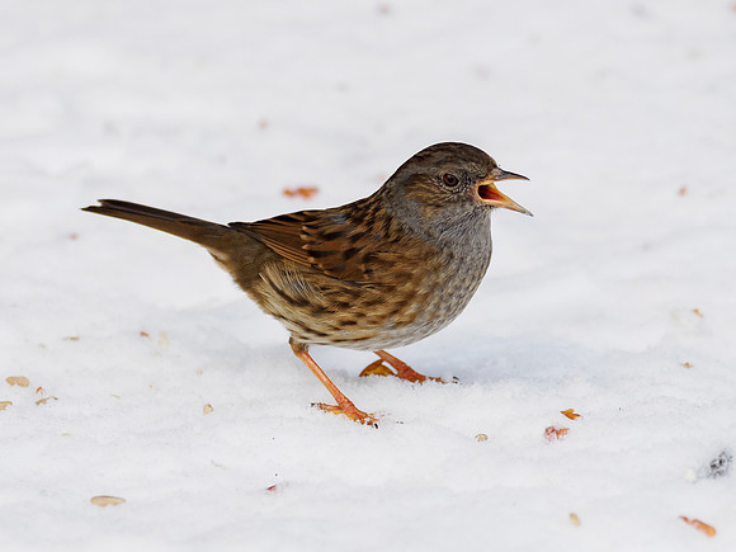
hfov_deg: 2.6
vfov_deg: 1.9
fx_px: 16349
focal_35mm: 769
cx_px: 323
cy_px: 310
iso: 640
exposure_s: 1/800
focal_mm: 300
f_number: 4
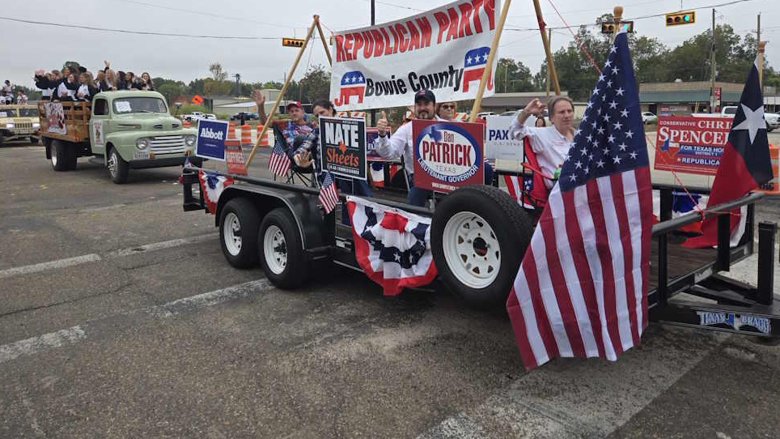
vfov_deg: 43.8
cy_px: 151
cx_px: 402
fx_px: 538
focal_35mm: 26
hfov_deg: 71.9
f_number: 1.8
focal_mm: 5.4
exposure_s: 1/664
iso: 25
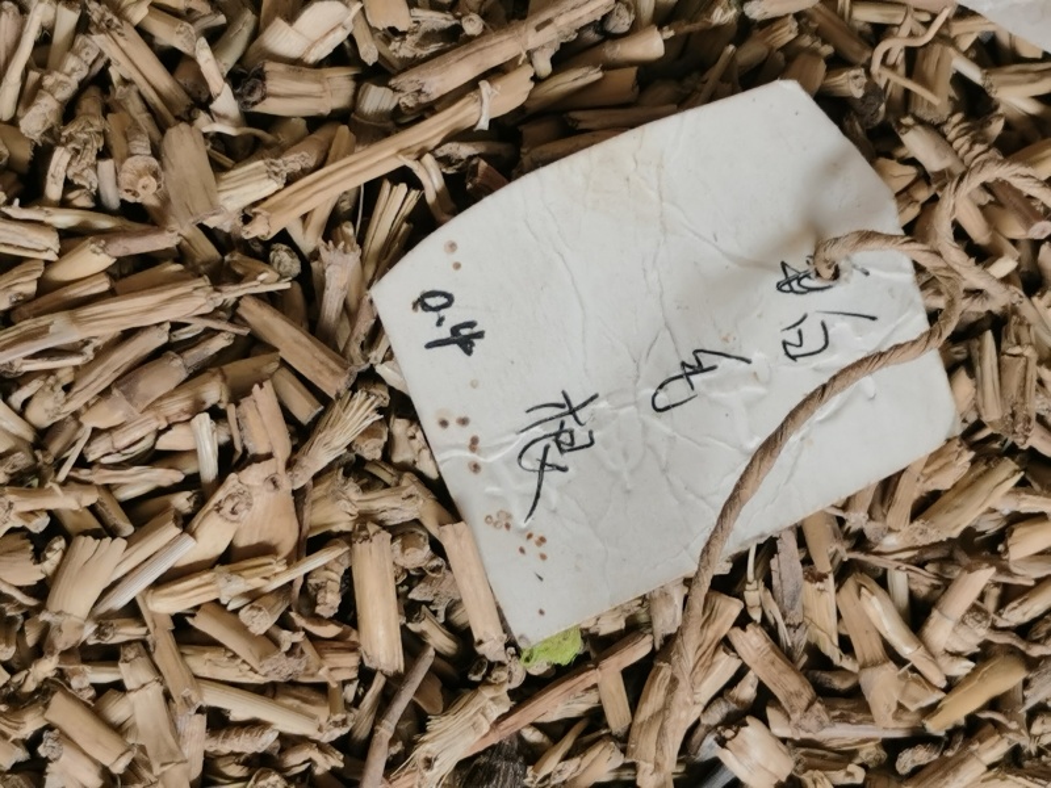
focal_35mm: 108
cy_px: 394
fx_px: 3279
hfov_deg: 18.2
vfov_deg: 13.7
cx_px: 526
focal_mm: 5.58
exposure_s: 1/111
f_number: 1.8
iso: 50
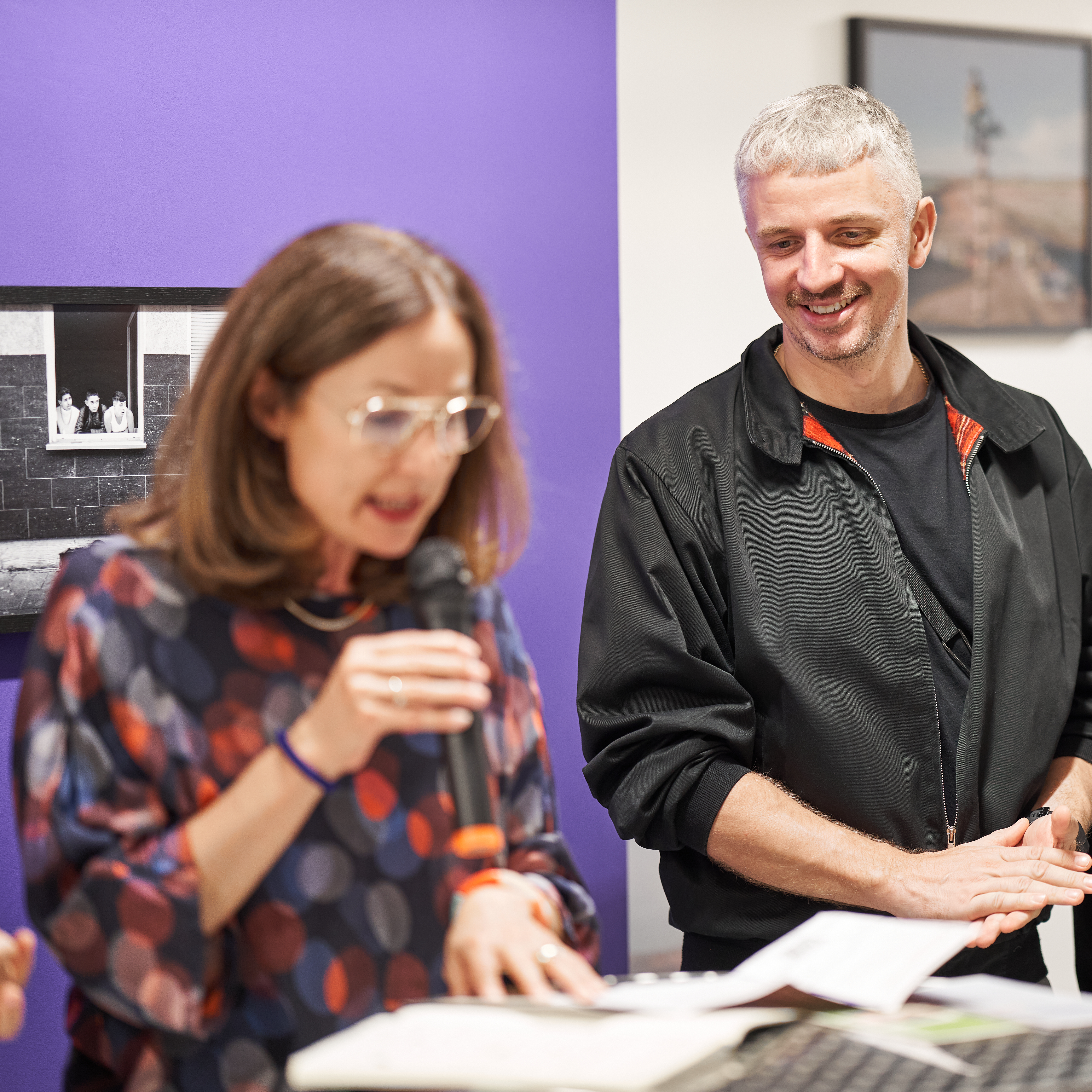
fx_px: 3890
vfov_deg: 16.0
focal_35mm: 109
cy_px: 543
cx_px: 810
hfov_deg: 15.9
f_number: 1.4
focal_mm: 85
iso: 500
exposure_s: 1/320
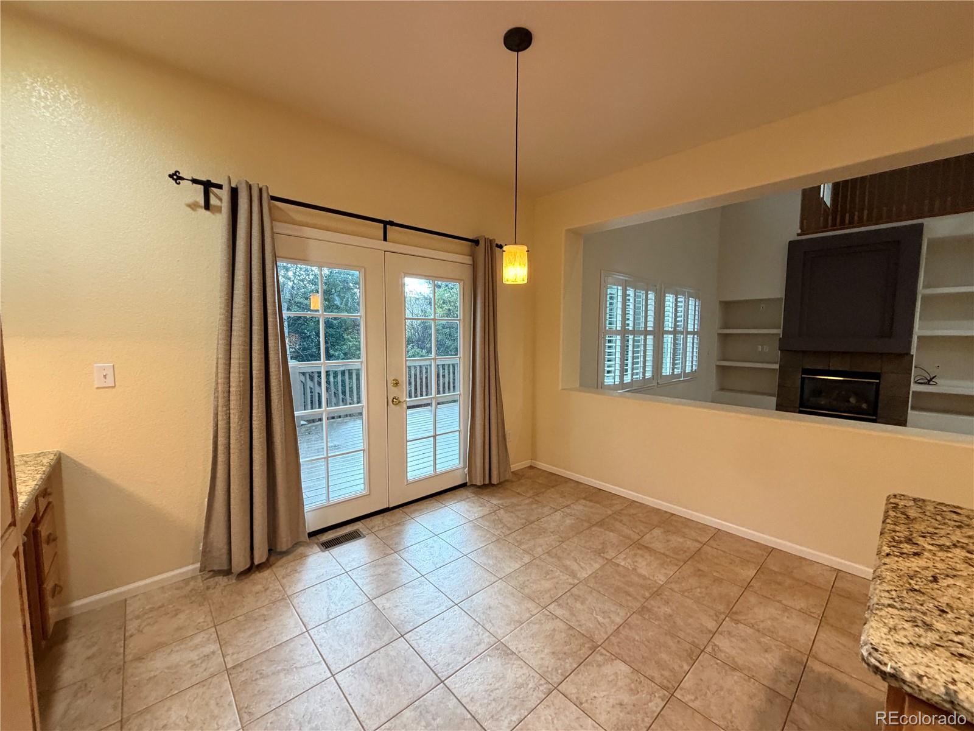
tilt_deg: -4.9
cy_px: 366
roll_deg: -0.2
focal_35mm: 14
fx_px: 394
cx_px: 487
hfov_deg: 102.1
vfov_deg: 85.7
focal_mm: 2.22
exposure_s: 1/60
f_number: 2.2
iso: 320
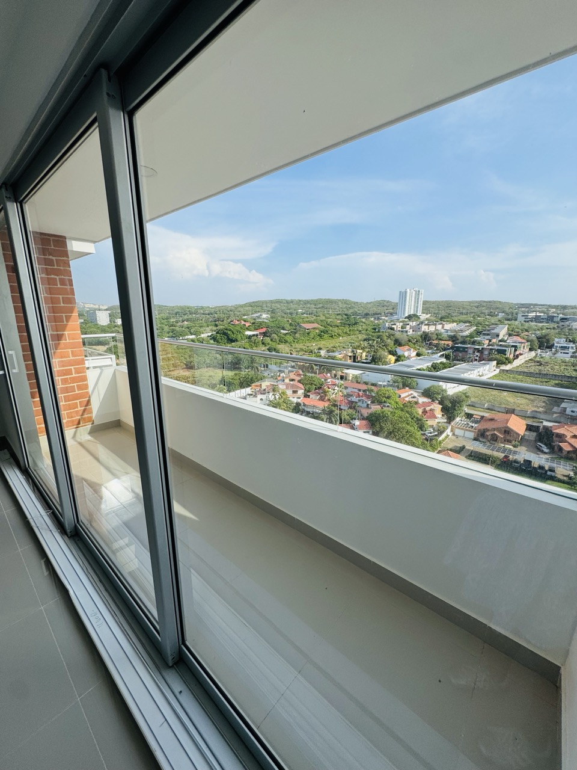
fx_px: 311
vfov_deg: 102.1
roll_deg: +0.5
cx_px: 288
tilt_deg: -13.8
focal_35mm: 14
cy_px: 385
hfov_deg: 85.7
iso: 50
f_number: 2.2
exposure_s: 1/1217
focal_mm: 2.22
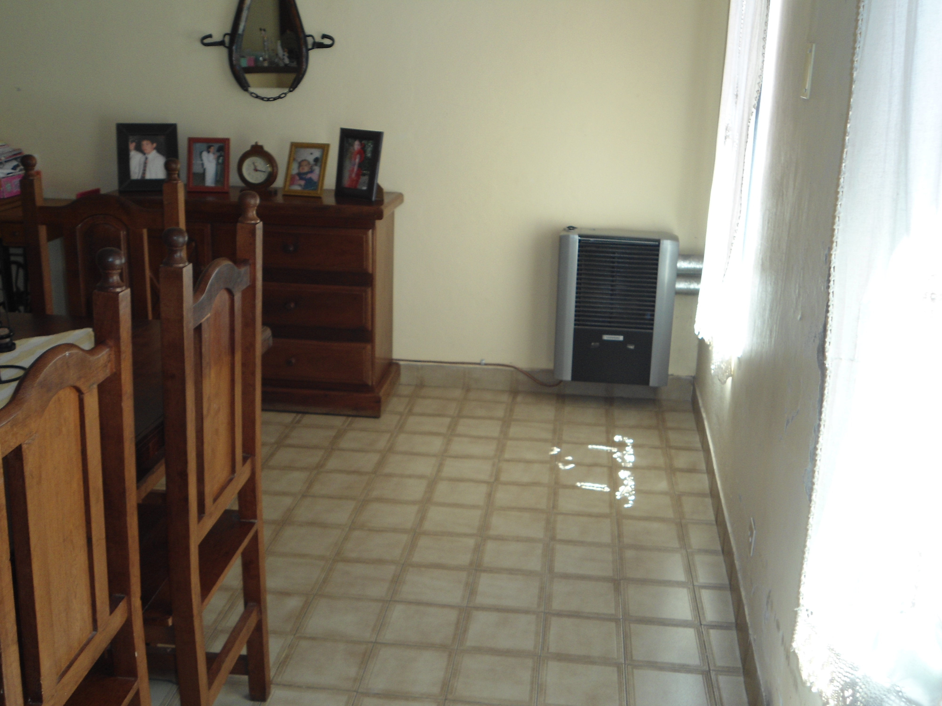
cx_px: 471
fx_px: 1007
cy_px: 353
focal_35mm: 37
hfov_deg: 50.1
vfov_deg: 38.7
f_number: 3.2
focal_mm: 6.7
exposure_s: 1/40
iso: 100
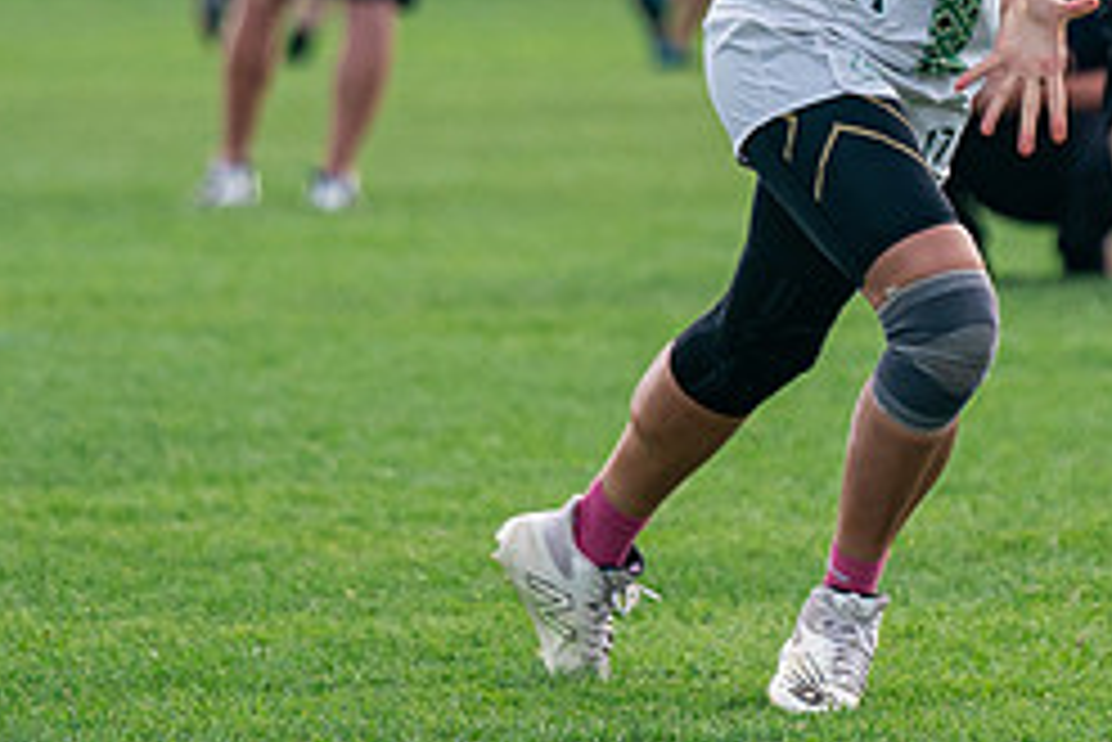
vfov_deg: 2.0
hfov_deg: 3.0
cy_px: -249
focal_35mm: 690
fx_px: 21325
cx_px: 1219
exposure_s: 1/3200
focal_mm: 200
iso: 800
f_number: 4
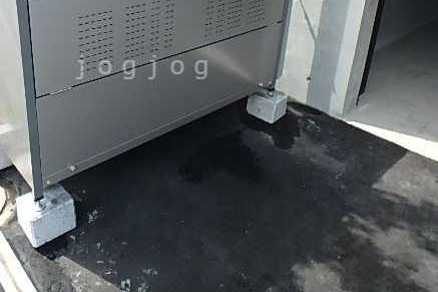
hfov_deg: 57.4
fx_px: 389
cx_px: 144
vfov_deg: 39.8
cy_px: 67
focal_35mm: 32
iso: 125
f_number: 3.5
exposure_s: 1/320
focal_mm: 3.7
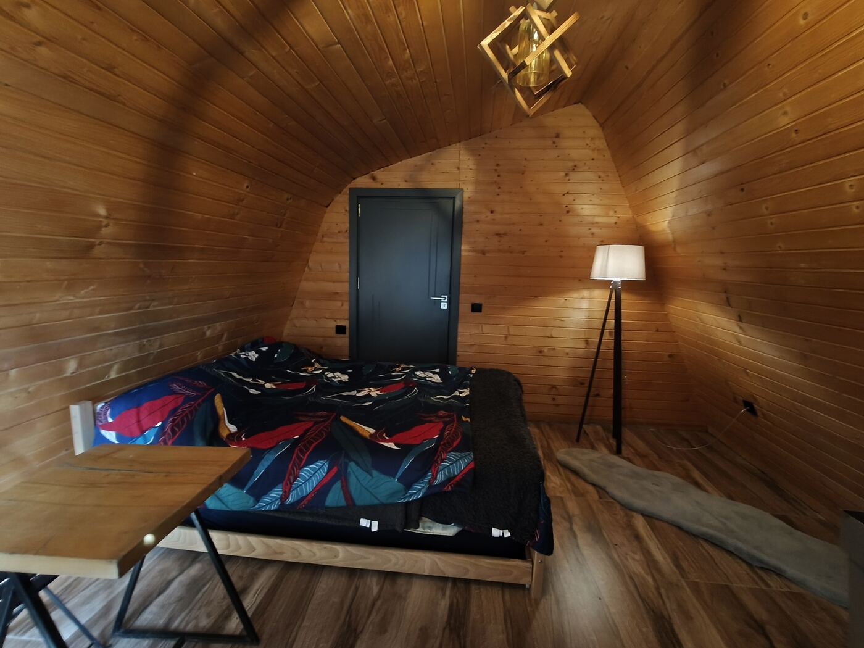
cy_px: 324
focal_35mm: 15
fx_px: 374
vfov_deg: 81.7
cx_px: 432
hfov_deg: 98.2
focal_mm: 1.67
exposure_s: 1/9.09
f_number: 2.2
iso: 1250
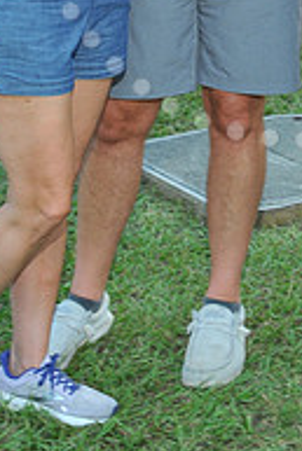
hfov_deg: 11.3
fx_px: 1507
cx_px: 304
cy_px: -138
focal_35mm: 120
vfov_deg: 16.1
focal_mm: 40
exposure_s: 1/60
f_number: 6.3
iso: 800
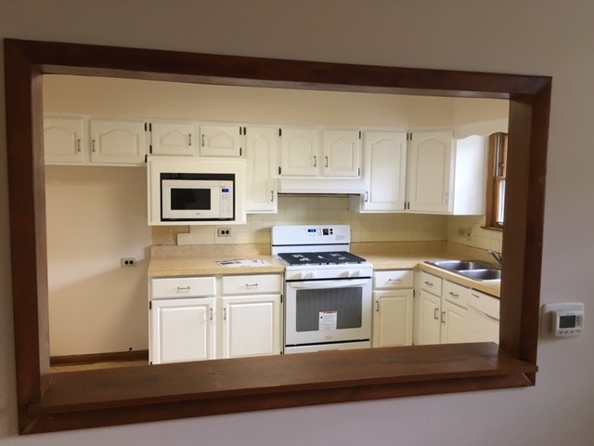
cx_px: 297
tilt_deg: -5.2
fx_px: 498
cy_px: 223
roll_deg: -1.1
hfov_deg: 61.7
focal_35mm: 29
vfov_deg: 48.2
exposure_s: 1/30
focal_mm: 4.15
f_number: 2.2
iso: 64
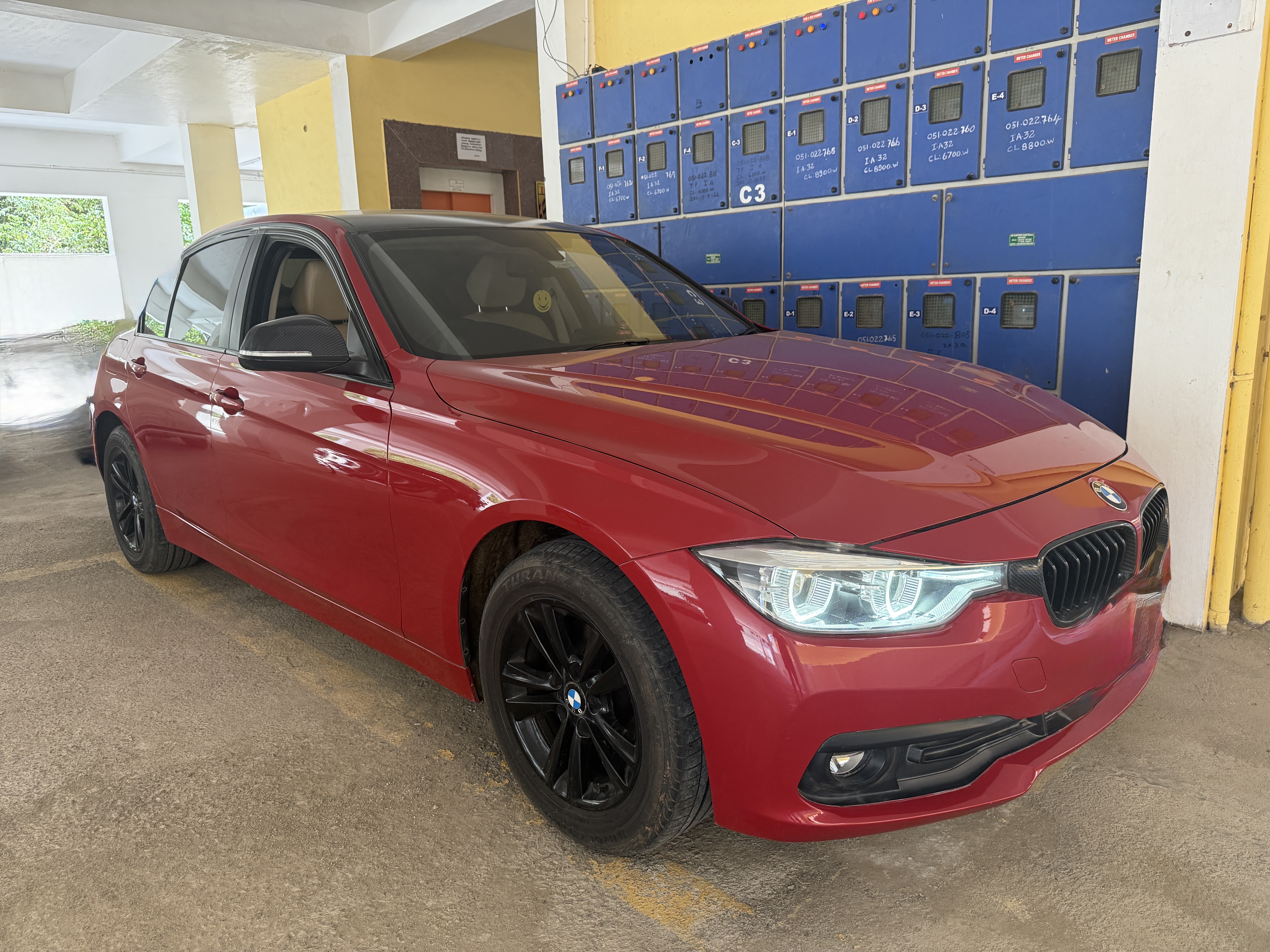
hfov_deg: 71.6
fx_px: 881
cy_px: 476
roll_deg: +1.3
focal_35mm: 24
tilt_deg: -10.7
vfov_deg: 56.8
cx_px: 635
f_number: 1.78
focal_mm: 6.76
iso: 250
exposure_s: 1/250
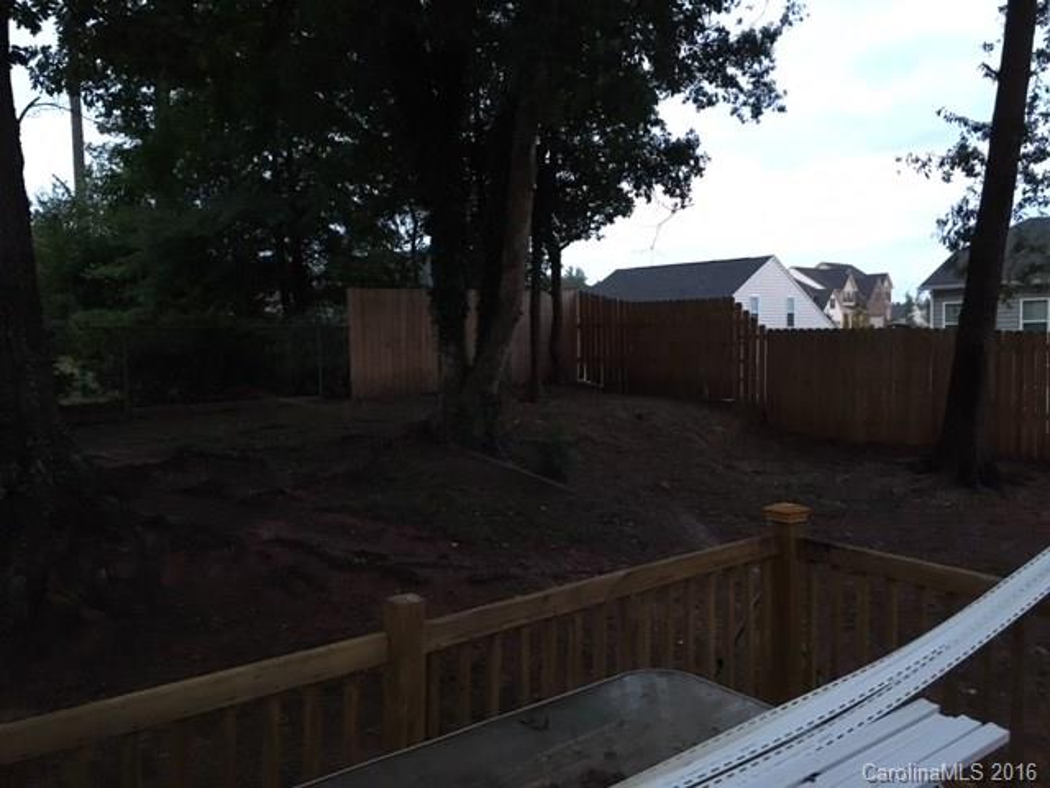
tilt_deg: -4.0
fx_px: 880
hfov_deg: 61.7
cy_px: 394
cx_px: 525
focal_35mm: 29
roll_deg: +2.4
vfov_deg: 48.2
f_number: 2.2
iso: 320
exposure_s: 1/15
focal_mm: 4.15
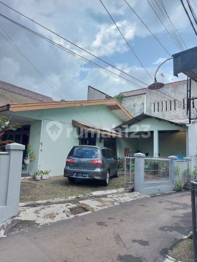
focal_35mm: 24
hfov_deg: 56.8
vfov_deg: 71.6
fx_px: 182
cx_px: 98
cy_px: 131
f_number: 1.8
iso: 32
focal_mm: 5.23
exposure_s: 1/177
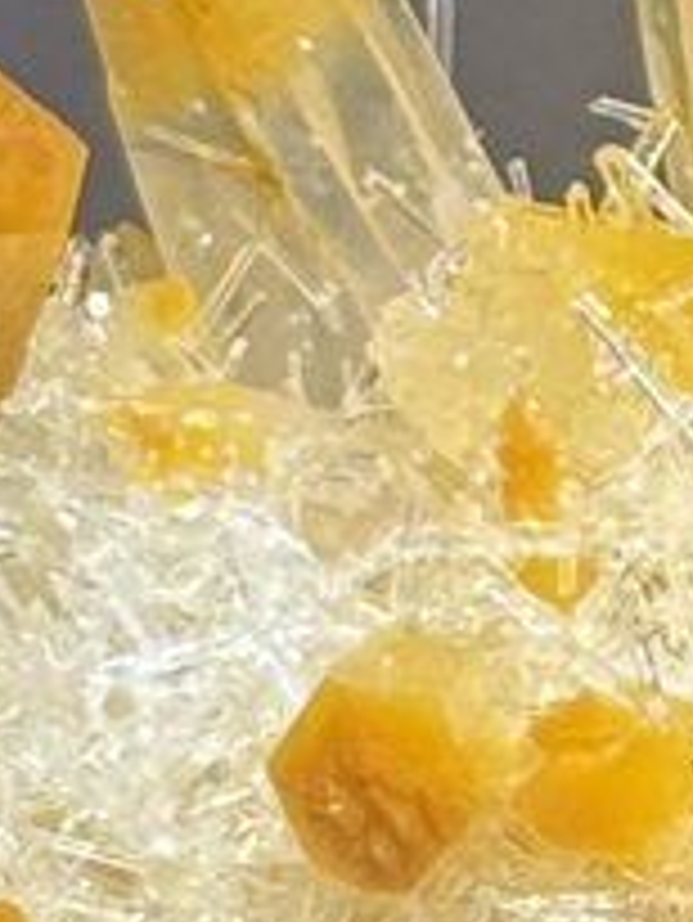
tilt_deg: -0.2
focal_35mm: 374
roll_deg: -0.7
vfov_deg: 5.3
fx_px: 9973
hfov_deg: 3.9
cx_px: 1368
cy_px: 666
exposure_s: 1/252
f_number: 1.78
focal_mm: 6.76
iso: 64
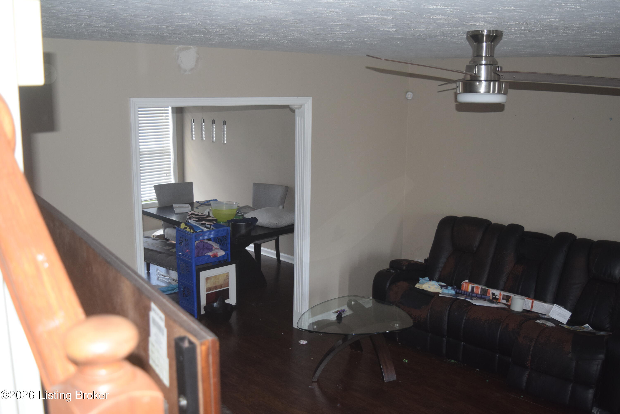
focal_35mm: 36
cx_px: 310
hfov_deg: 53.1
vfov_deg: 36.9
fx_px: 620
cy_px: 207
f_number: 4
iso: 900
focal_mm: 24
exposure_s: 1/60
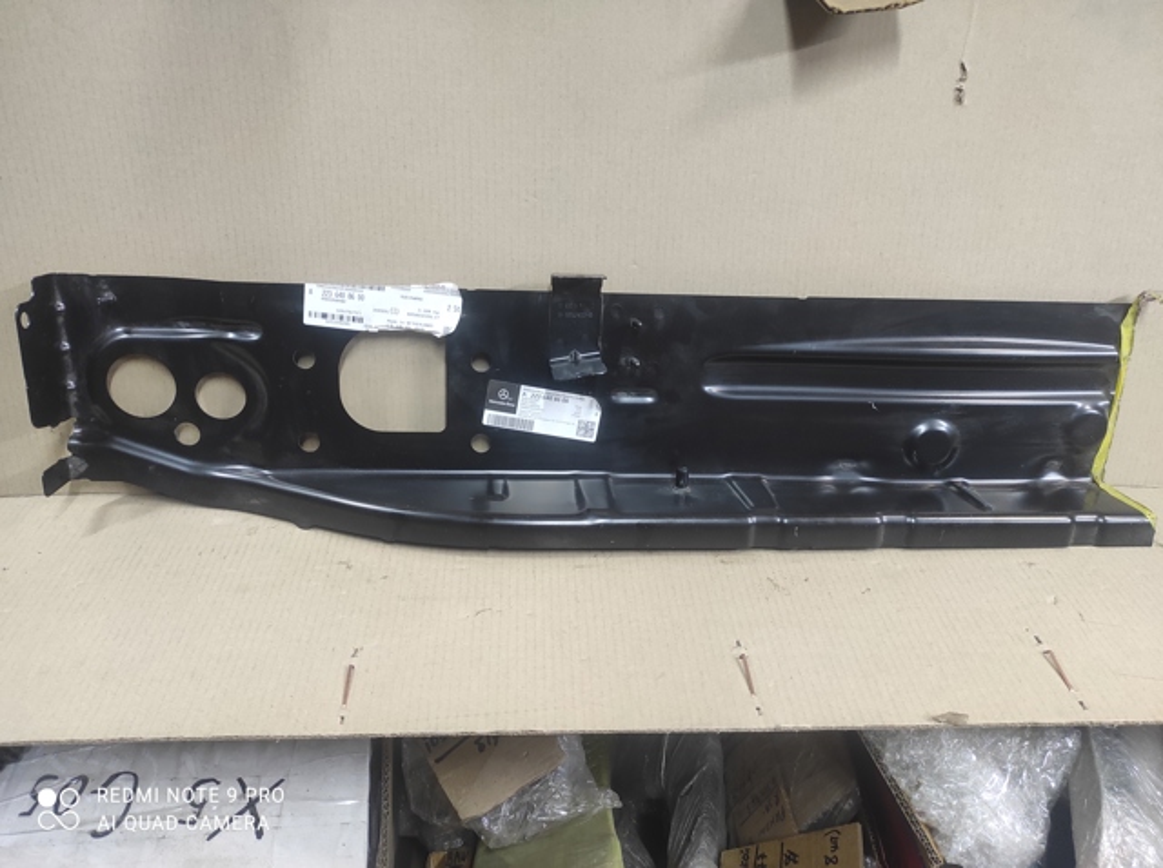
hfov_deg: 69.5
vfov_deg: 54.8
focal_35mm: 25
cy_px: 434
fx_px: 839
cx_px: 582
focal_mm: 5.43
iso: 661
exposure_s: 1/33
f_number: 1.89
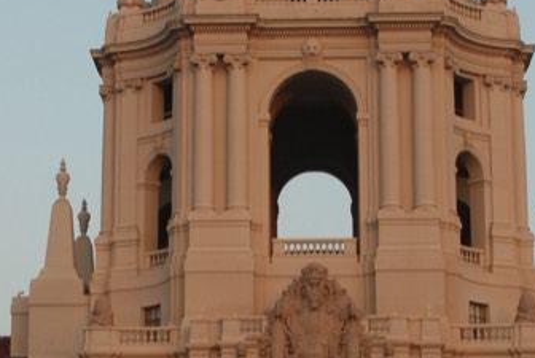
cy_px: 212
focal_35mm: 125
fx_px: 1860
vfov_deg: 11.0
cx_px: 296
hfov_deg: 16.4
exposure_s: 1/125
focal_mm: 20
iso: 180
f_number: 5.6
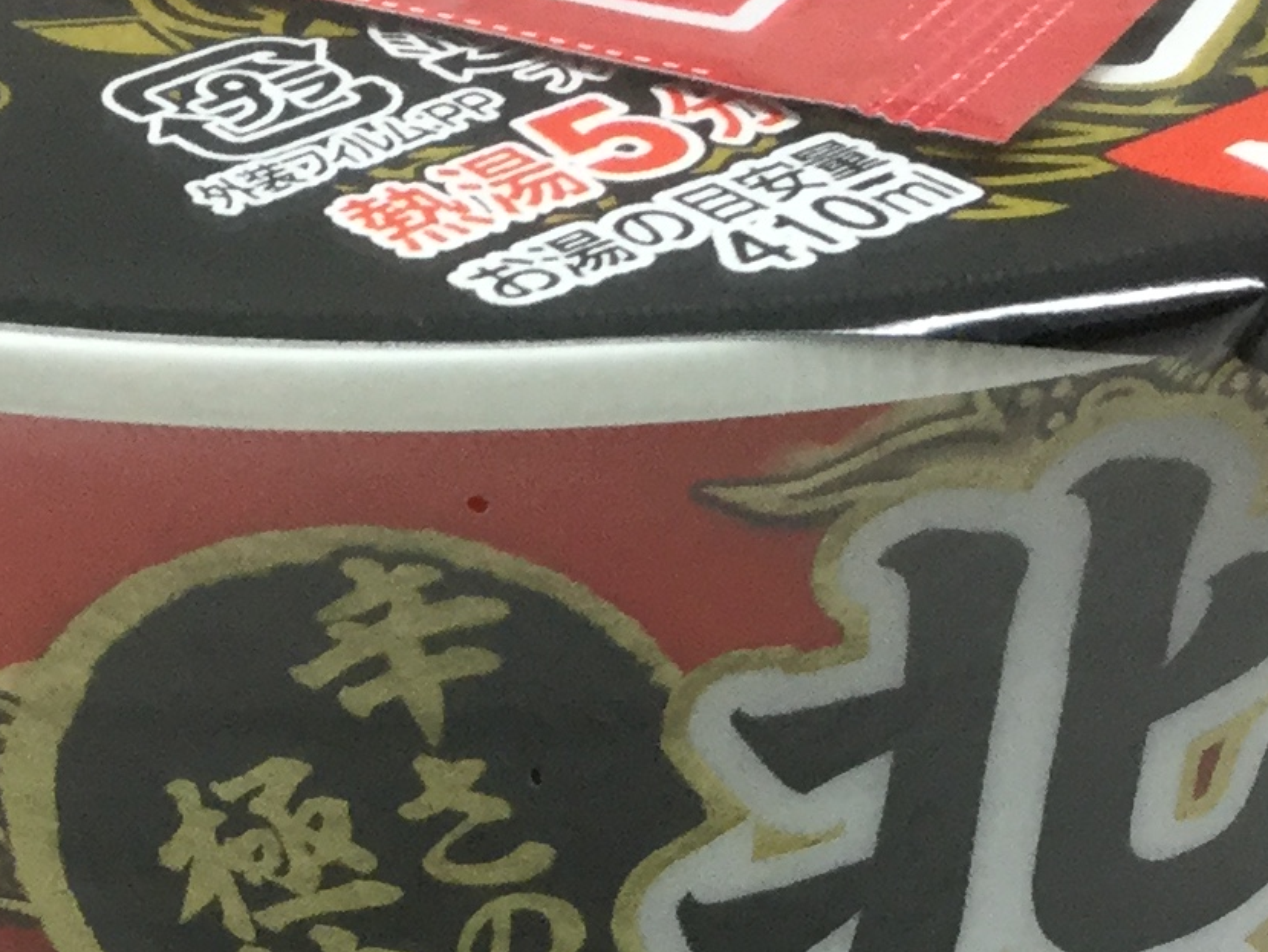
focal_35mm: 122
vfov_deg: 12.0
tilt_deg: -34.1
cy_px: 1048
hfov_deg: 16.1
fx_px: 4470
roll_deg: +0.6
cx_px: 580
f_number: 2.4
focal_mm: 3.3
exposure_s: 1/30
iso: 50
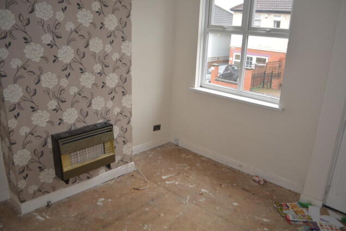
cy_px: 112
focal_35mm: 28
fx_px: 269
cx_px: 178
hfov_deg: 65.5
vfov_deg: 46.4
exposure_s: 1/125
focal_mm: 18
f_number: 3.5
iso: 250
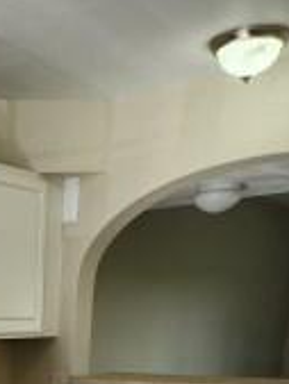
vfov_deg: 26.7
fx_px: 678
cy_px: 502
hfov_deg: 21.7
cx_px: -84
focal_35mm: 61
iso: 40
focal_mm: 6.4
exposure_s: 1/120
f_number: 1.8
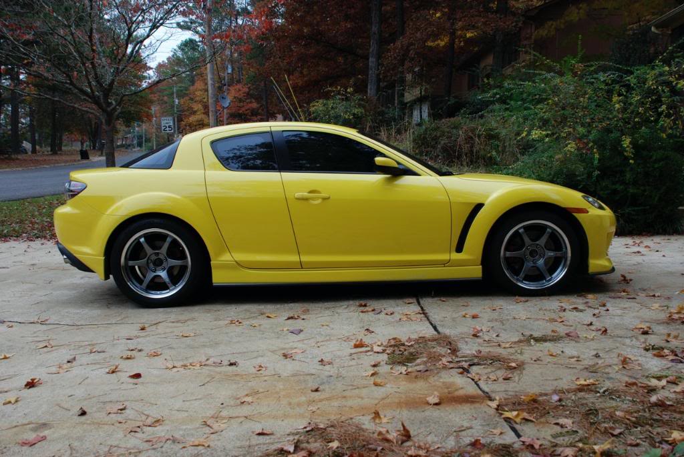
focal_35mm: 33
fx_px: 628
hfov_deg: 57.2
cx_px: 342
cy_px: 228
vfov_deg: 40.1
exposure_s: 1/100
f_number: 5
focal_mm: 22
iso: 200
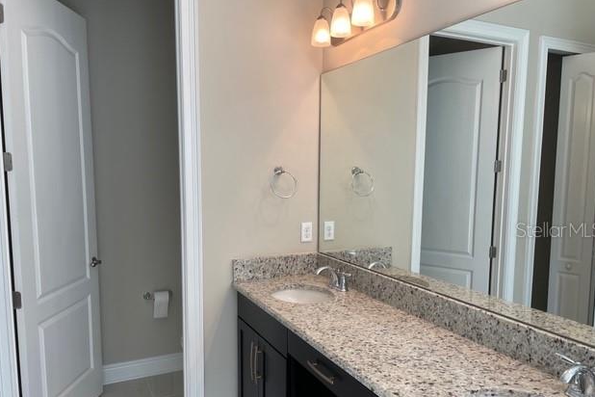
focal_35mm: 28
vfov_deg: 46.2
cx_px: 298
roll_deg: -0.4
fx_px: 463
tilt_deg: -6.4
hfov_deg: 65.5
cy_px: 229
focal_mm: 4.2
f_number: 1.6
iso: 64
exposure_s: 1/120
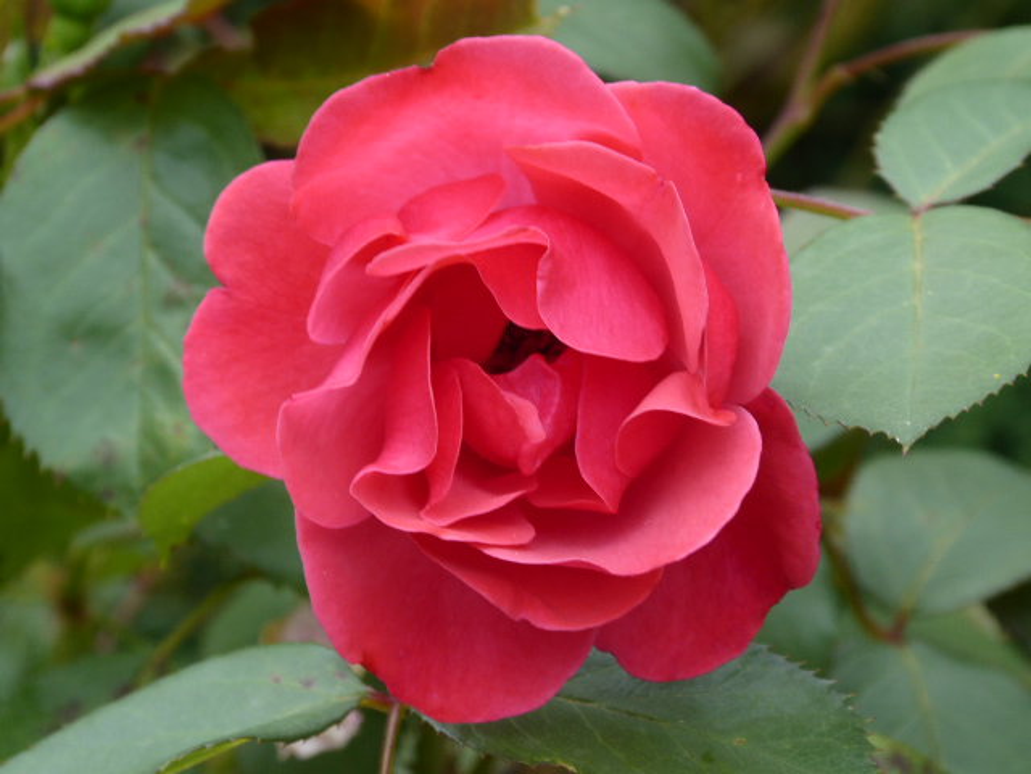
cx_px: 516
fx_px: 3783
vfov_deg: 11.7
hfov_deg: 15.5
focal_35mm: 127
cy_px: 387
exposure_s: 1/60
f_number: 5.1
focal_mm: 20.6
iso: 125
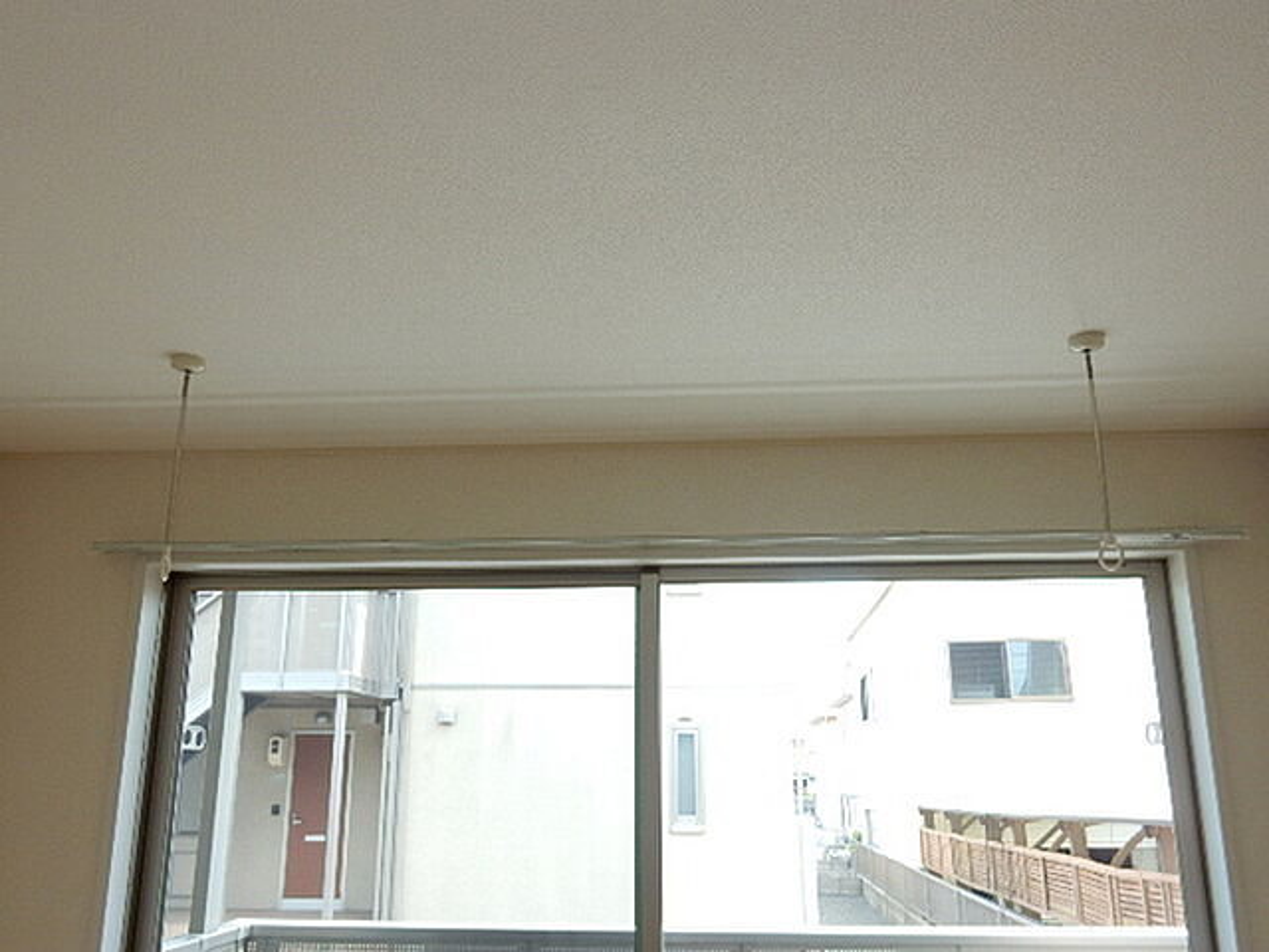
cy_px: 476
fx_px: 1100
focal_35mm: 30
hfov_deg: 60.0
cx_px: 634
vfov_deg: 46.8
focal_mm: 5.4
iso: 125
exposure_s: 1/100
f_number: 4
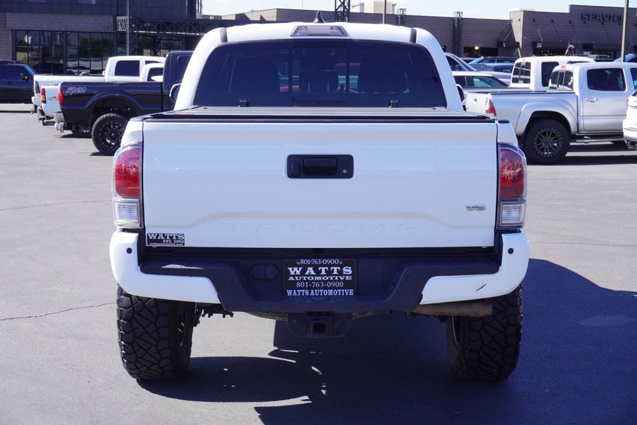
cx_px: 318
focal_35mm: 57
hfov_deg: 35.0
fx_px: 1009
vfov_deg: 23.8
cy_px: 212
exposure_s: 1/100
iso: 100
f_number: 9
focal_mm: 38
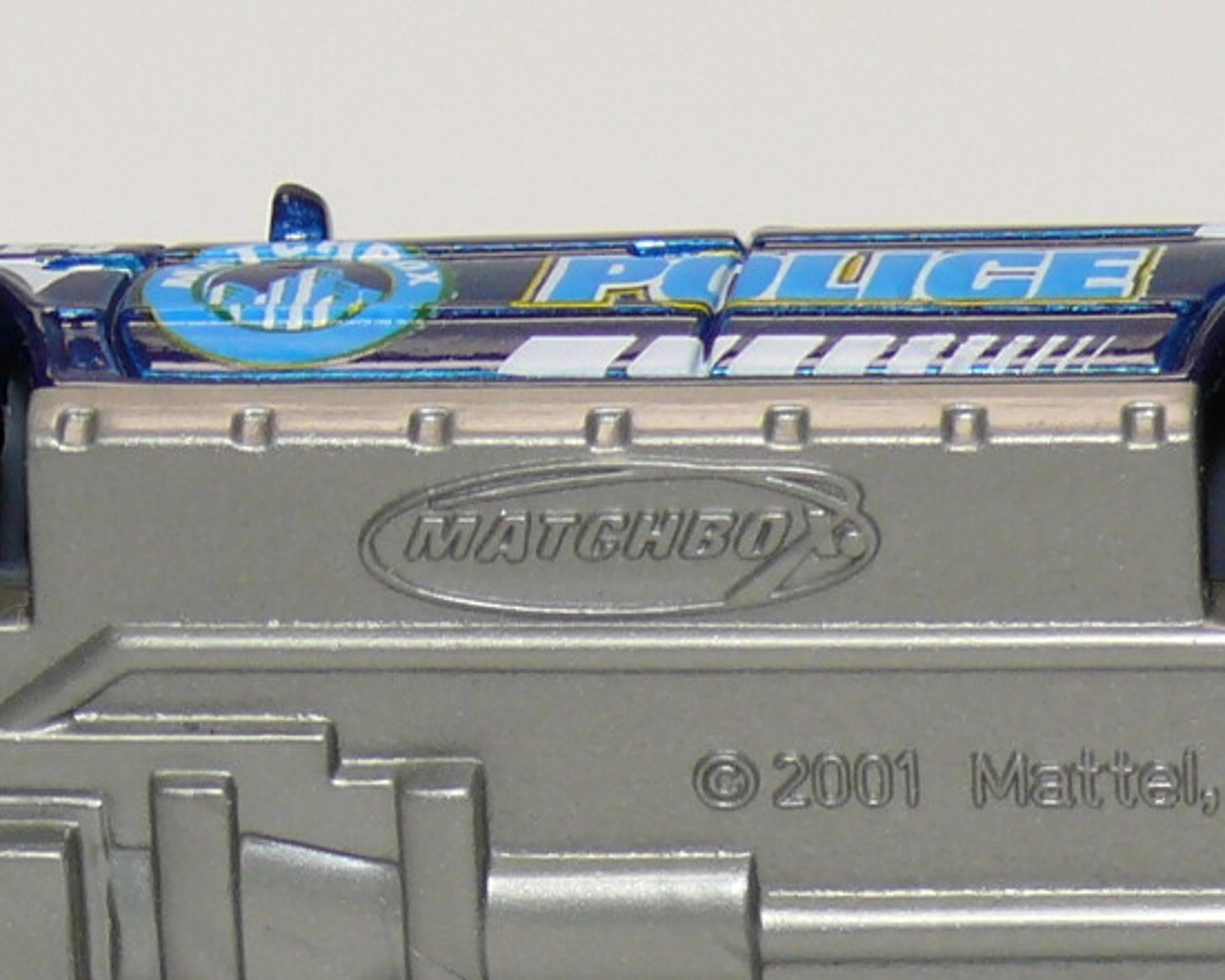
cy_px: 811
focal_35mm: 275
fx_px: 9972
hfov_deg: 7.0
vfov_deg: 5.6
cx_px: 669
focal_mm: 13
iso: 100
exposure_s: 1/30
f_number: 4
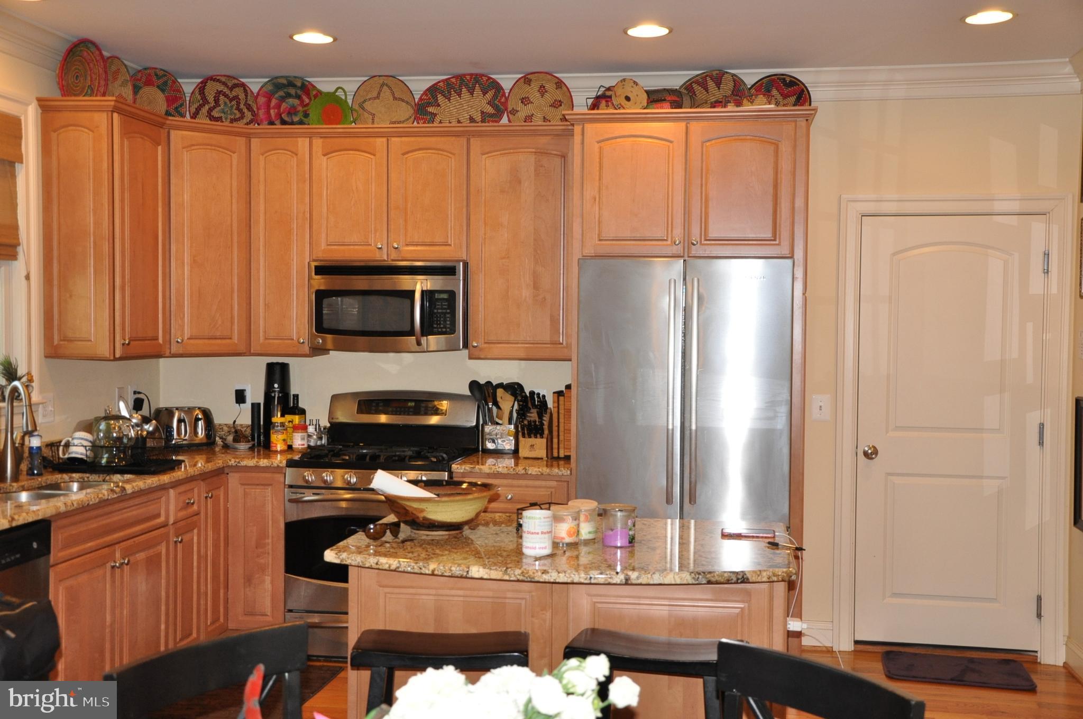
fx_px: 1172
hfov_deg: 49.6
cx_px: 542
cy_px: 360
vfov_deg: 34.1
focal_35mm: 39
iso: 800
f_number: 4
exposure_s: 1/60
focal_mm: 26
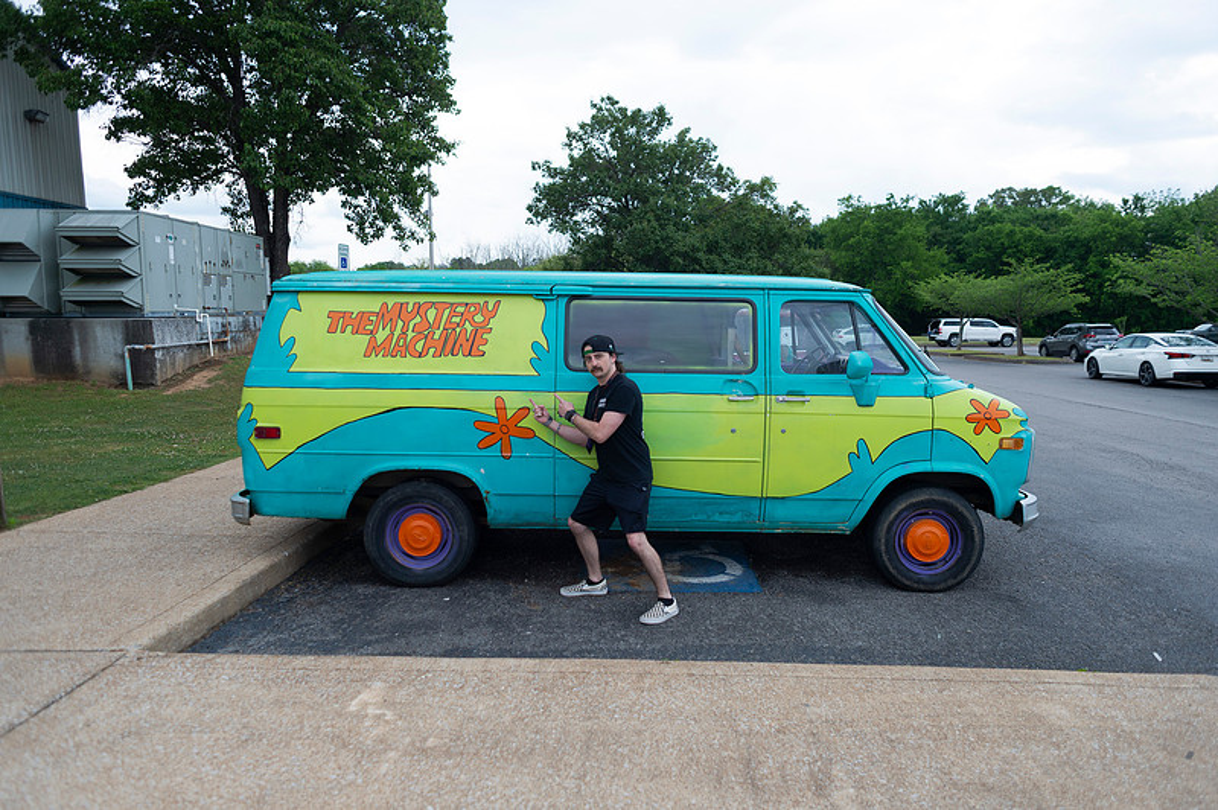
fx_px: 811
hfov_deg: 73.8
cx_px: 609
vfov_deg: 53.1
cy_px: 405
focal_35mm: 24
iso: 200
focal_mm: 24
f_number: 4
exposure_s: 1/400
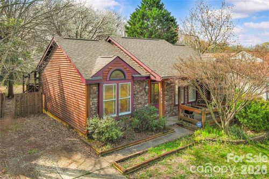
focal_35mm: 29
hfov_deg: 63.7
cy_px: 90
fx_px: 217
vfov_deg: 44.9
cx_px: 134
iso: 100
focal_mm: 10.57
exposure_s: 1/350
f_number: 2.8
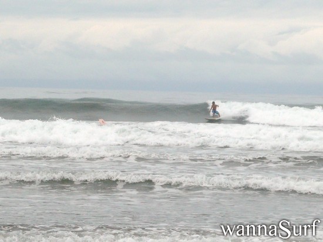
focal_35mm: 160
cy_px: 121
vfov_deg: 9.3
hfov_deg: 12.4
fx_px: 1492
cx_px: 162
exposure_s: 1/800
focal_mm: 16.5
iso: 100
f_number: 5.1
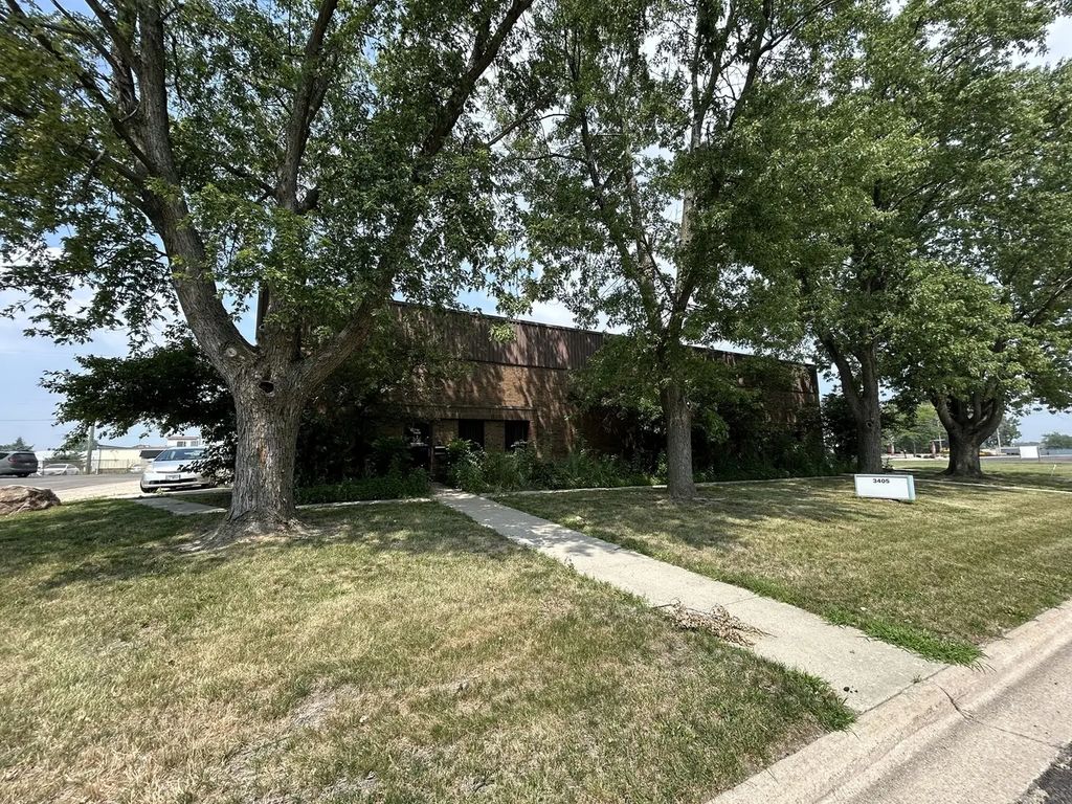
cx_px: 536
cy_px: 402
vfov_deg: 85.7
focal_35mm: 14
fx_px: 434
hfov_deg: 102.1
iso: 32
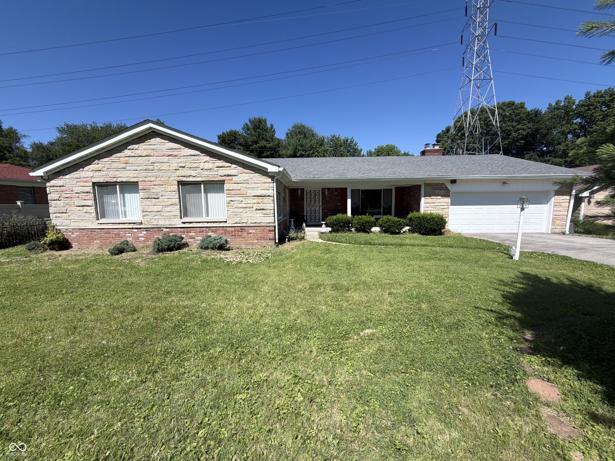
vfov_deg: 85.7
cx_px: 308
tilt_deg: -6.1
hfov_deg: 102.1
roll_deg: +0.8
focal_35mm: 14
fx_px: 249
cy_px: 230
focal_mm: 2.22
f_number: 2.2
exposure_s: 1/841
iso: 20
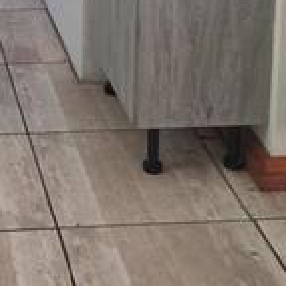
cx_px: -64
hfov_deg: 14.9
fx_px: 1056
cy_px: -179
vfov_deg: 14.1
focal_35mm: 113
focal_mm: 6.3
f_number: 1.7
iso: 320
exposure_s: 1/101
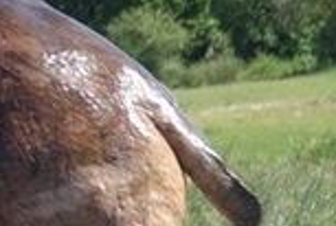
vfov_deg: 2.2
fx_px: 5972
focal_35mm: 638
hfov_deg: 3.2
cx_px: -223
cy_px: 231
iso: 100
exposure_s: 1/180
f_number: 6.7
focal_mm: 90
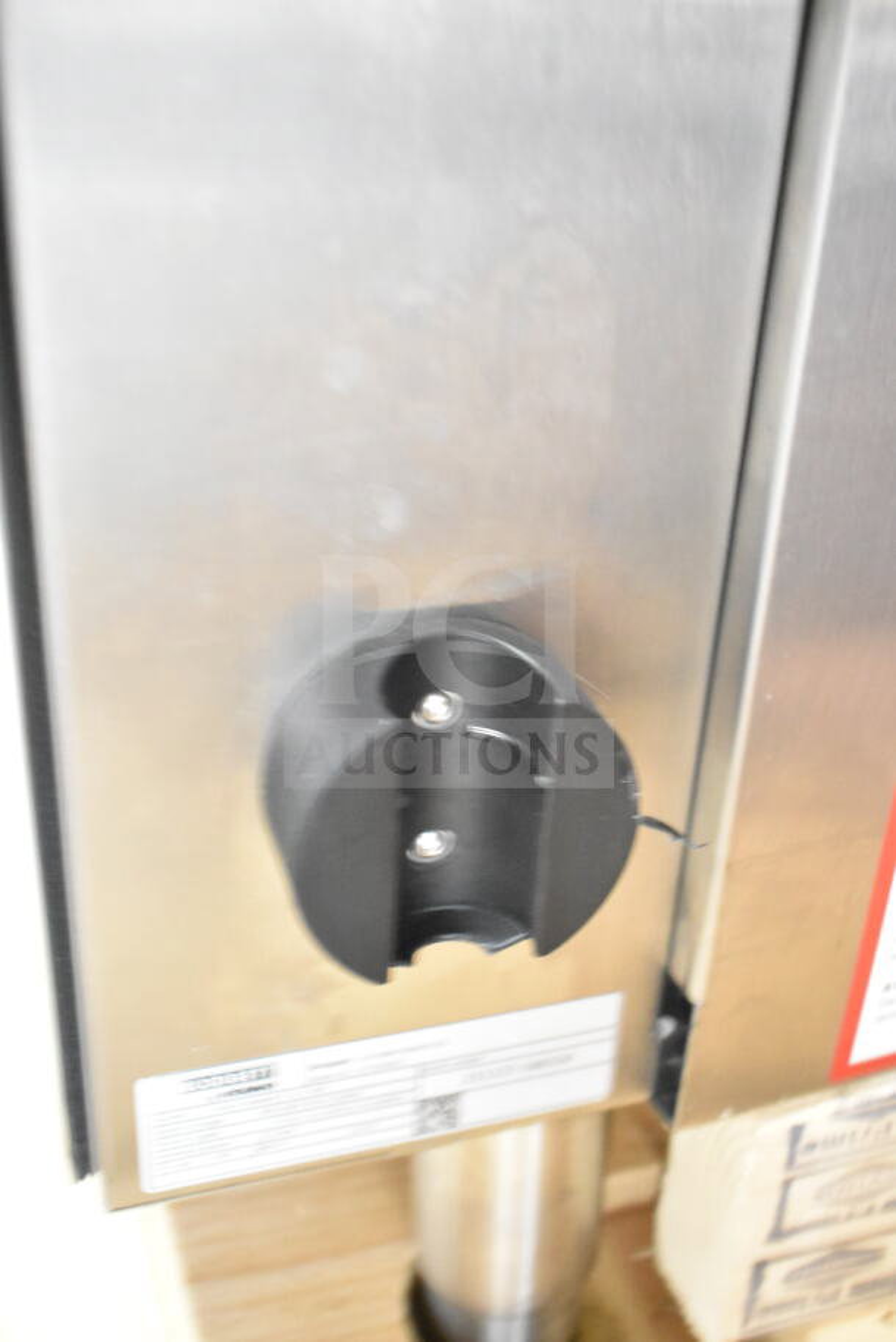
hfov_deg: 31.9
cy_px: 671
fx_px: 1567
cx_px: 448
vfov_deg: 46.4
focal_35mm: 42
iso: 8000
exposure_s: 1/50
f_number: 4.2
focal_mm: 28
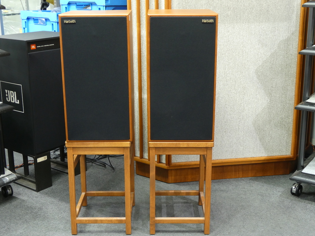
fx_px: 464
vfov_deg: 28.6
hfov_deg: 37.5
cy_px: 118
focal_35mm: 51
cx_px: 145
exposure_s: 1/2
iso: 200
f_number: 4
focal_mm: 8.4
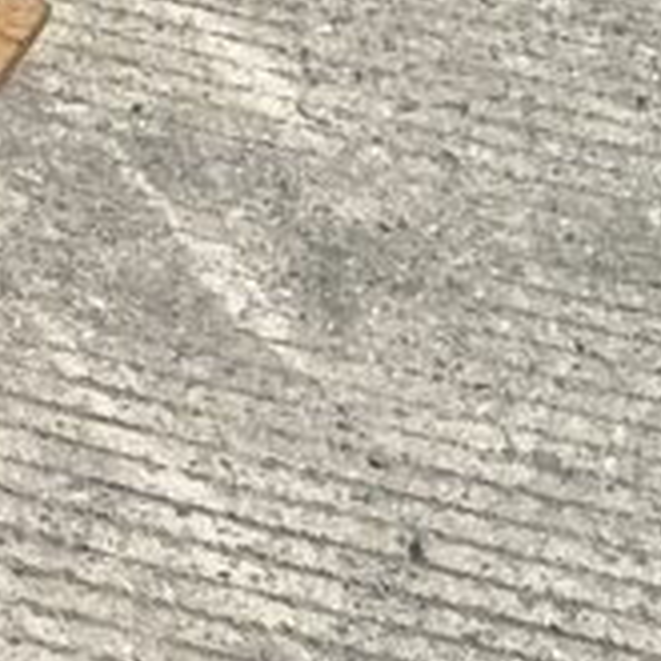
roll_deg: -1.0
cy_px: -413
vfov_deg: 10.8
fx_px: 3327
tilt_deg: -27.9
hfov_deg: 10.1
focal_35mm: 154
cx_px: -853
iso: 25
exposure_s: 1/2227
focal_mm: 3
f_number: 1.8
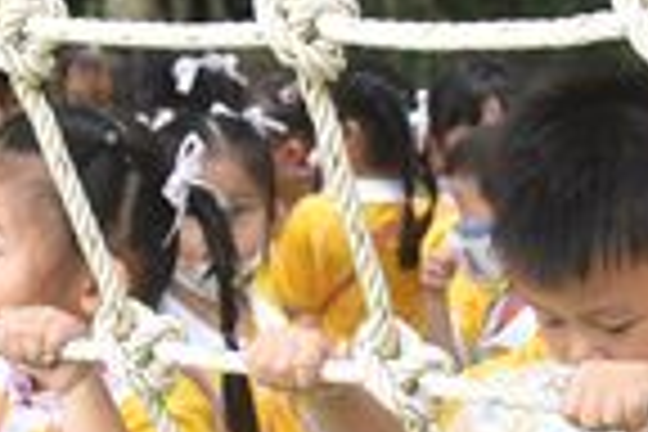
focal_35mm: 125
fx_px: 2250
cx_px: 598
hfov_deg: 16.2
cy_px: 414
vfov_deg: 10.9
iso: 1000
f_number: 4
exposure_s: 1/400
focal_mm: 30
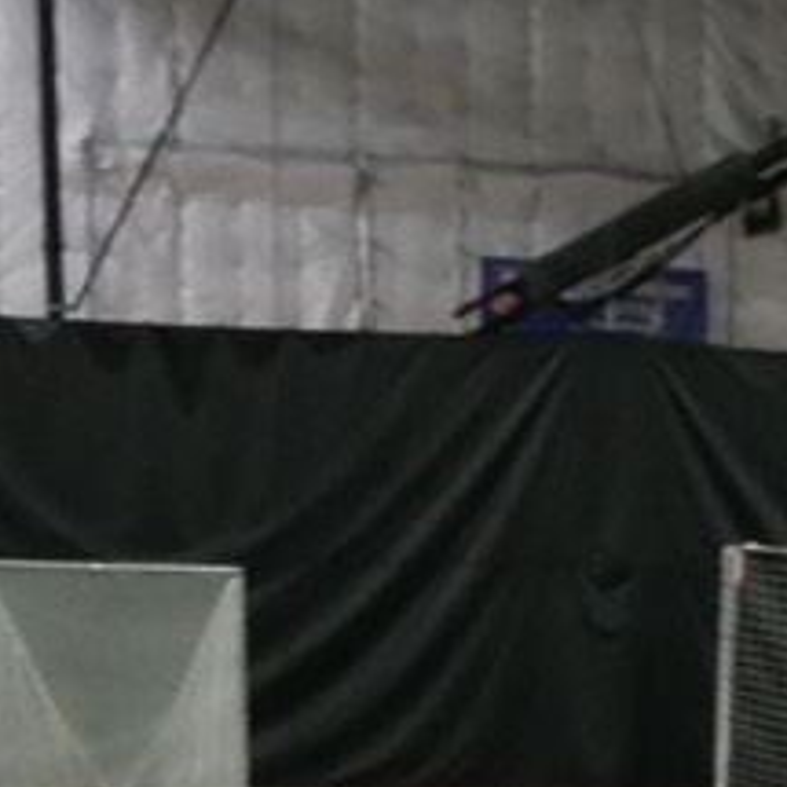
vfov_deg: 9.3
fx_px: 4578
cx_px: 1783
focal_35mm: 178
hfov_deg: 9.0
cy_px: 1525
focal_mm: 18
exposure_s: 1/125
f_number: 3.9
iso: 2500
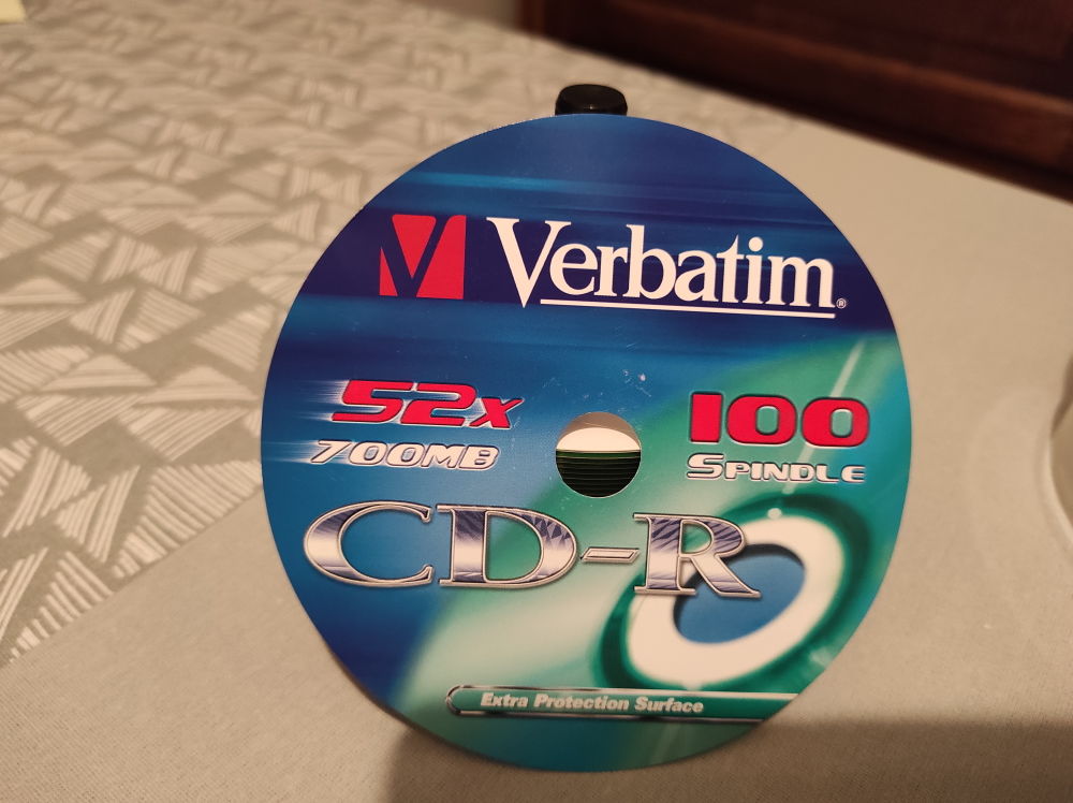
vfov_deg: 54.8
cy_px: 402
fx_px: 774
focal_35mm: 25
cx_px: 536
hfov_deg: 69.4
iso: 928
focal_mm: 5.43
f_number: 1.89
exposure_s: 1/33
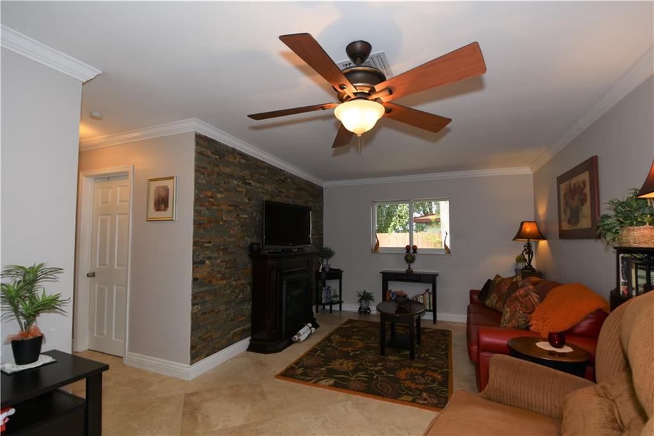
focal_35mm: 15
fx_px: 272
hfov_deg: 100.4
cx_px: 327
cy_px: 218
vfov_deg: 77.3
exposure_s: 1/60
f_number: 4.5
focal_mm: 10
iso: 160
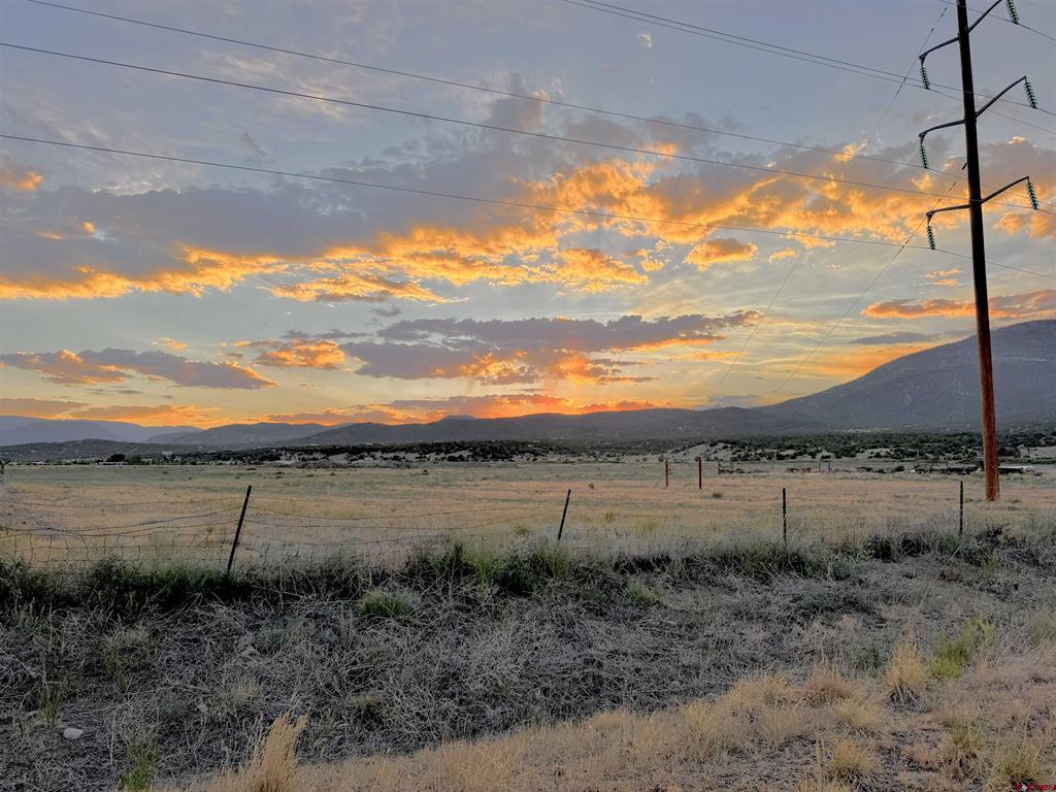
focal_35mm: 24
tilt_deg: +4.5
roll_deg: +0.2
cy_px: 396
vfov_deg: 56.8
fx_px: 732
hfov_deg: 71.6
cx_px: 528
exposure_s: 1/765
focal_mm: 6.76
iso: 100
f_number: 1.78
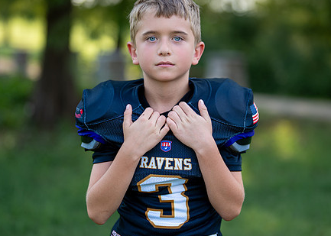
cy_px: 111
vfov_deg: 17.0
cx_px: 181
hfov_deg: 23.7
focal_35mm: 84
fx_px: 789
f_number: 1.2
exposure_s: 1/1250
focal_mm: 50
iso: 100
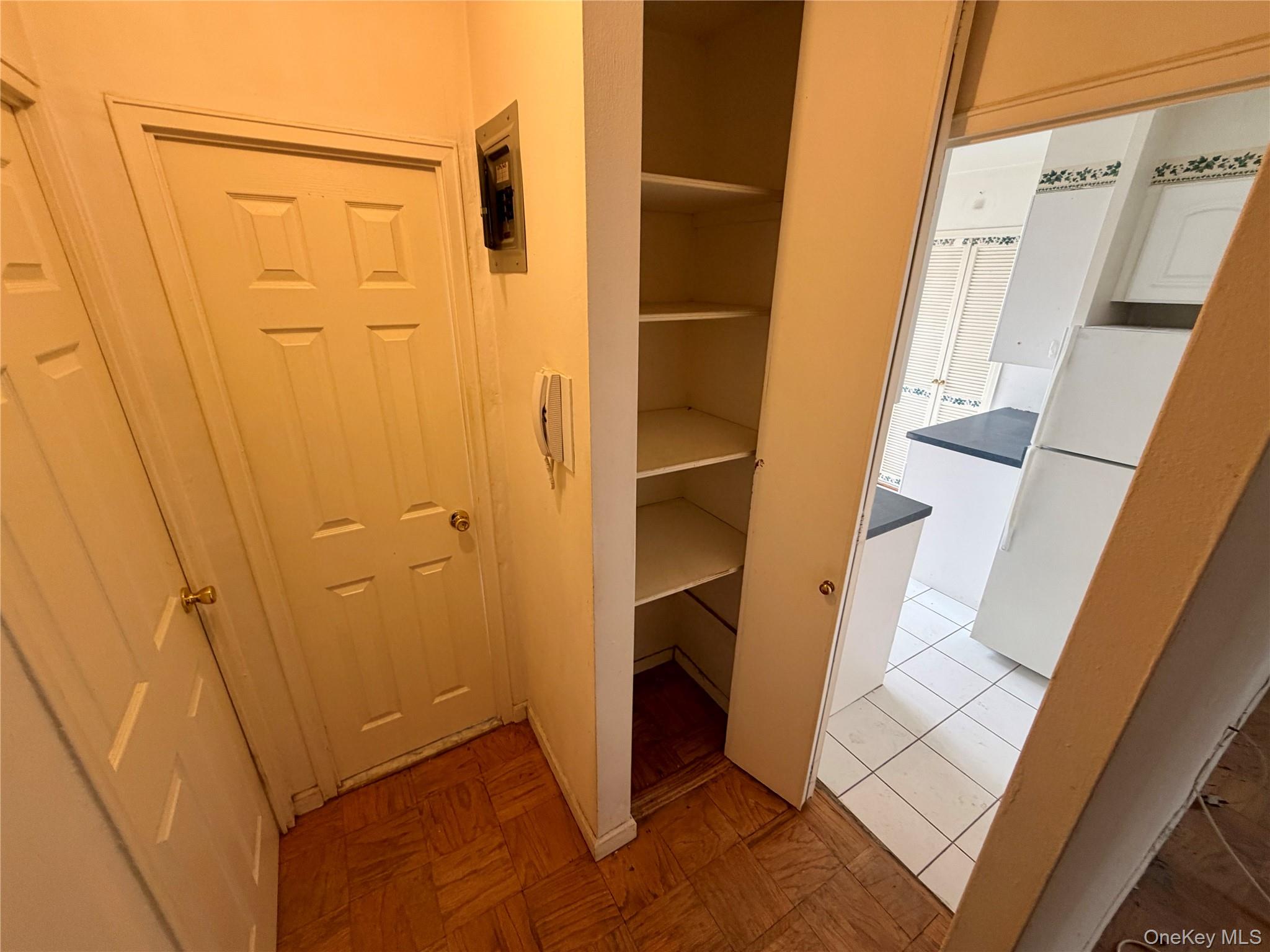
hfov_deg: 102.1
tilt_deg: -22.0
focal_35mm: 14
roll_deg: -0.5
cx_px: 635
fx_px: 514
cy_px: 476
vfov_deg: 85.7
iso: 160
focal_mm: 2.22
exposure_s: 1/60
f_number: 2.2
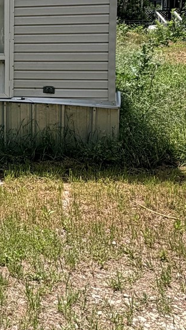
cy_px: 73
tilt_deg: -4.6
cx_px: -174
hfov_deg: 16.8
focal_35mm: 56
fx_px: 491
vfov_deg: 36.2
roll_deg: +1.5
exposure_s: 1/770
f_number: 2.2
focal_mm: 2.22
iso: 25
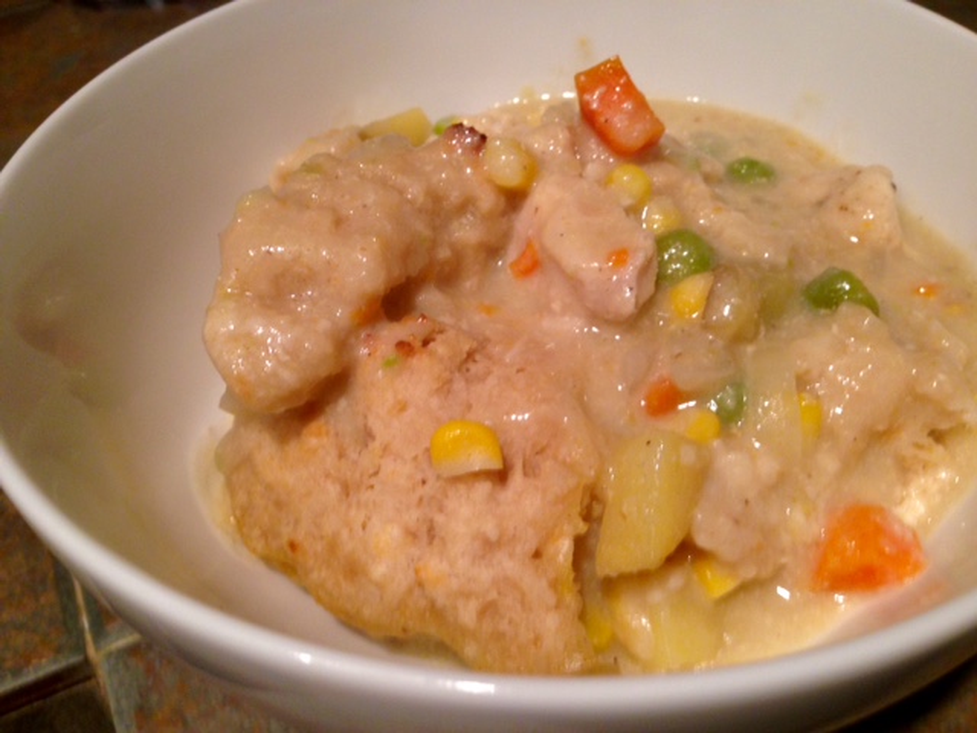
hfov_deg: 55.4
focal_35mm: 33
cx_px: 488
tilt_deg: -43.8
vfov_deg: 42.9
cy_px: 366
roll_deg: +5.0
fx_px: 931
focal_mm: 4.12
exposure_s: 1/20
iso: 100
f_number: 2.4
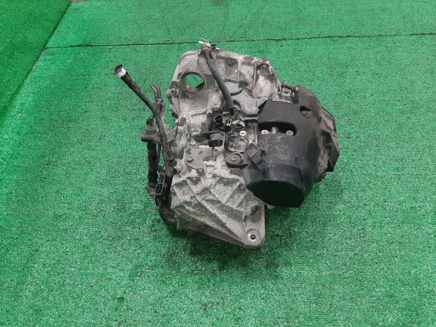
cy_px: 164
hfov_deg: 67.3
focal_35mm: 26
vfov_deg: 53.1
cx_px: 218
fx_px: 327
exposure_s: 1/50
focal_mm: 3.93
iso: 126
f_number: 1.7
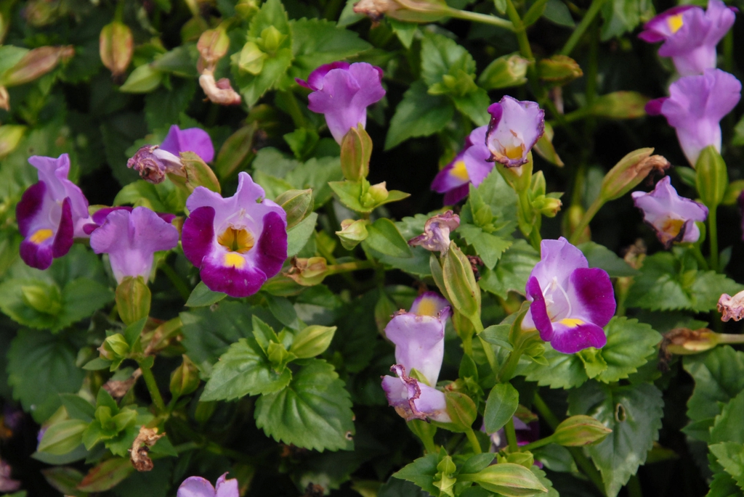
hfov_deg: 8.1
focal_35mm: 255
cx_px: 372
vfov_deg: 5.4
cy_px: 248
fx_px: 5275
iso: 400
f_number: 10
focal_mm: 170
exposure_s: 1/350
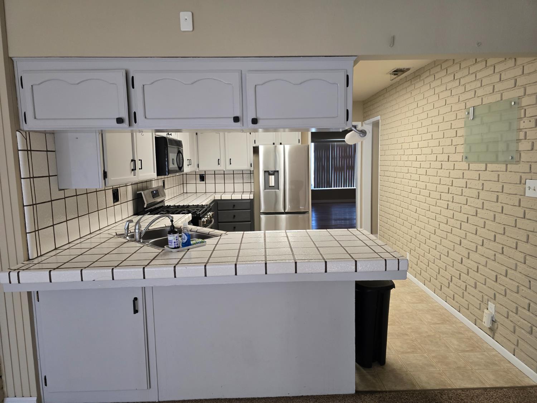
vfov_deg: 58.9
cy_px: 202
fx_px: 357
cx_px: 268
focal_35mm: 23
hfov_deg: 73.9
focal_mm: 6.3
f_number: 1.7
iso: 400
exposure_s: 1/120
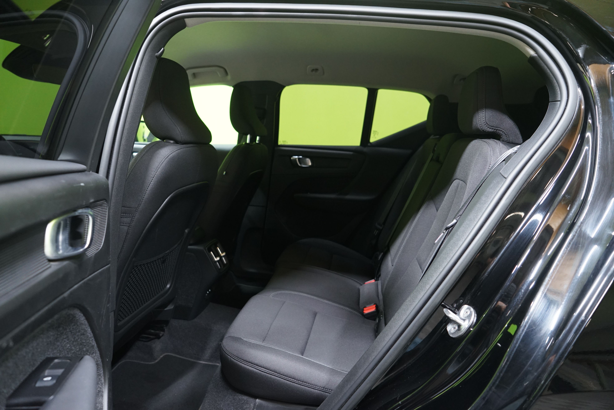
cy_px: 205
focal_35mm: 24
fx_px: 409
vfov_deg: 53.1
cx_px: 307
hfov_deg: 73.7
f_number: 4.5
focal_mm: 24
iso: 1600
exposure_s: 1/20
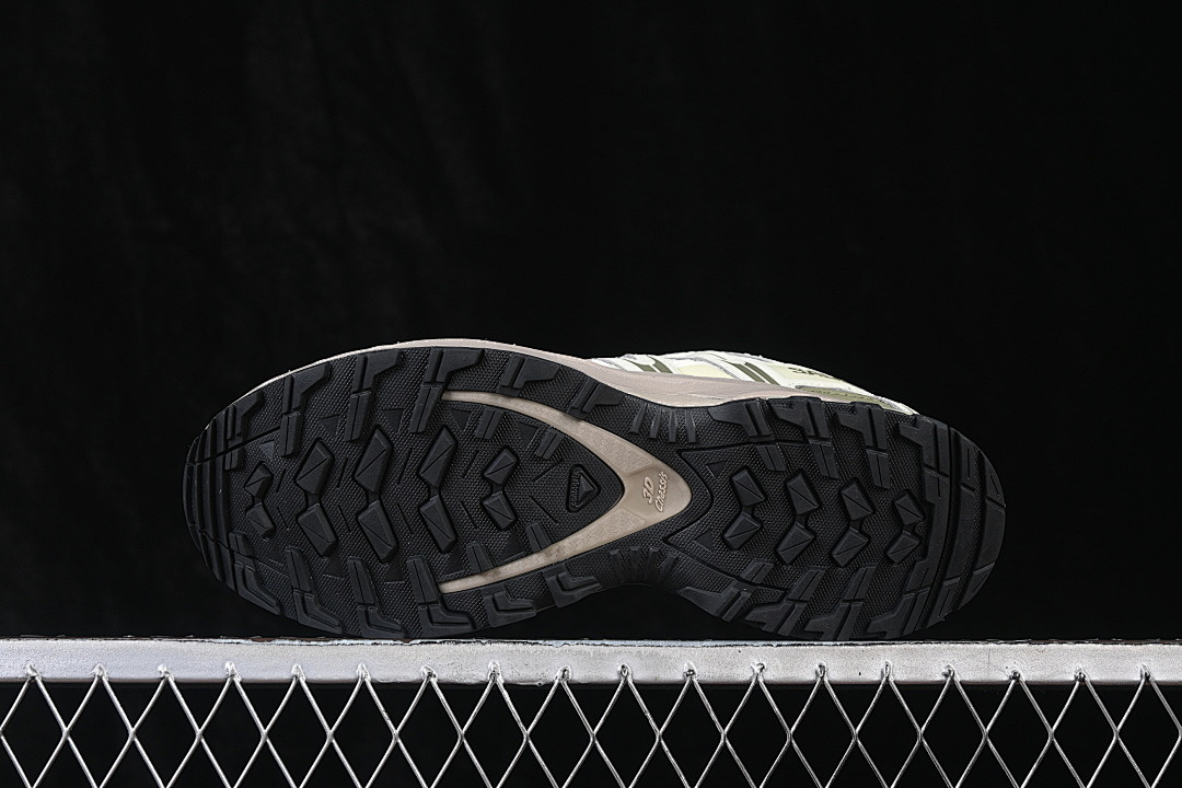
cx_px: 591
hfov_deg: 27.0
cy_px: 394
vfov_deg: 18.2
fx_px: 2462
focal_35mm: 75
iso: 160
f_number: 6.3
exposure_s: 1/60
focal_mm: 50
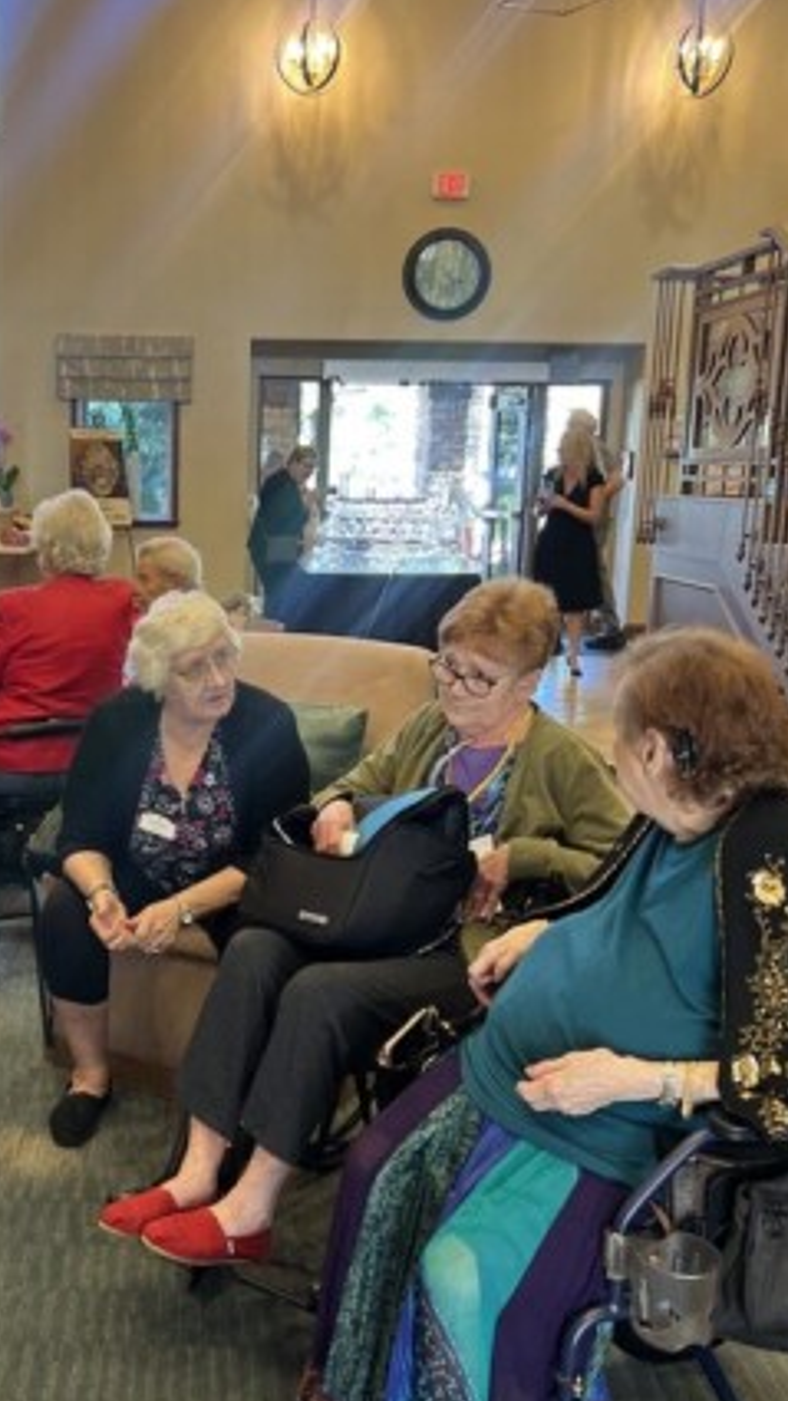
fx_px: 1486
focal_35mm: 40
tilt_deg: -10.9
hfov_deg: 29.2
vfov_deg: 50.4
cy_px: 768
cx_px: 195
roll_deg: -0.1
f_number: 1.5
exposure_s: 1/60
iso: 160
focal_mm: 5.7
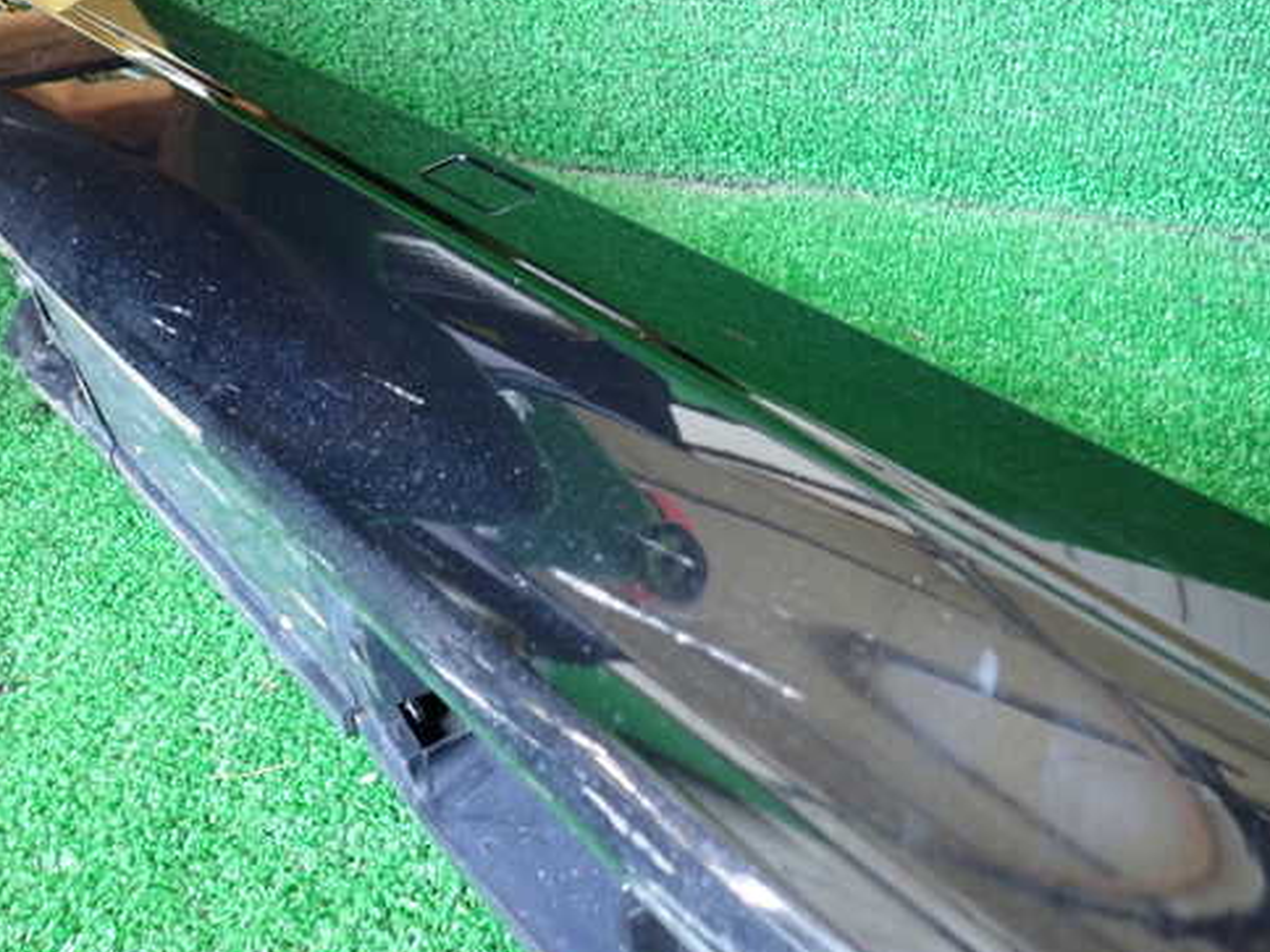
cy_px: 490
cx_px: 609
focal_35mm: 31
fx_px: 1137
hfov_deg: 58.3
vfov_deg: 45.4
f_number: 2
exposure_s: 1/30
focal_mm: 4.5
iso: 250
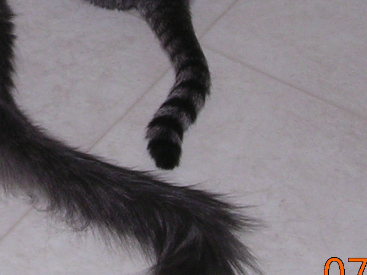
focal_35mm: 182
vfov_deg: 8.0
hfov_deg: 10.8
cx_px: -12
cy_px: -100
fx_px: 1930
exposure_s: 1/60.1
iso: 128
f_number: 3.2
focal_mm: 8
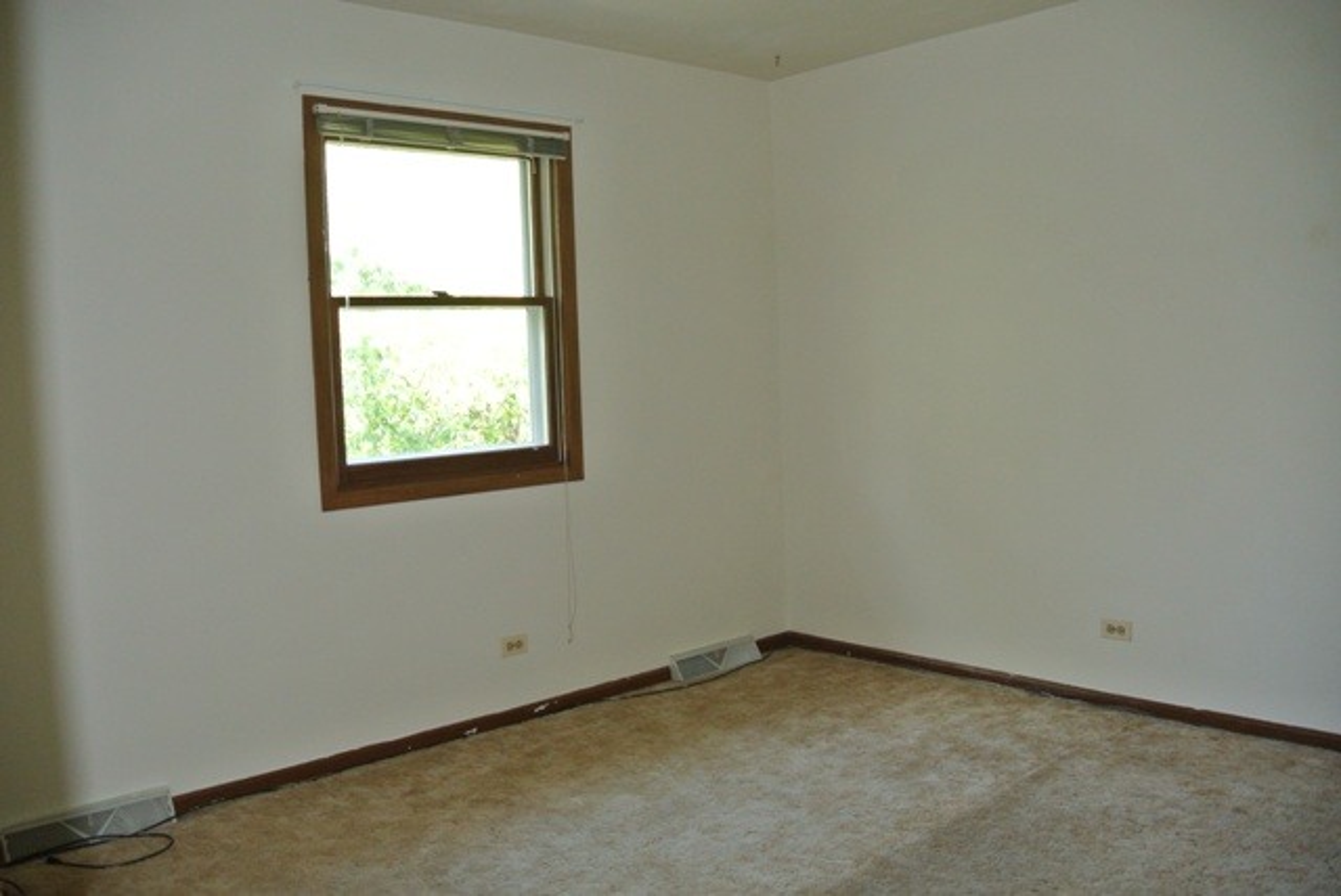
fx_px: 1081
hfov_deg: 63.6
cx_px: 670
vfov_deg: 45.0
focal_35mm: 29
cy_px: 448
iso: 500
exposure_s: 1/60
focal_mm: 11
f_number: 3.5
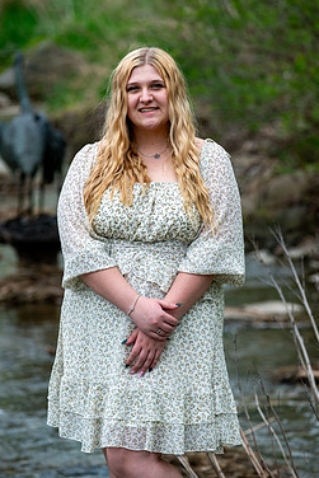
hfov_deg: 5.5
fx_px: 3333
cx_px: 178
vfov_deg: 8.2
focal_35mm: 251
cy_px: 231
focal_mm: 140
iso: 250
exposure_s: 1/320
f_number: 4
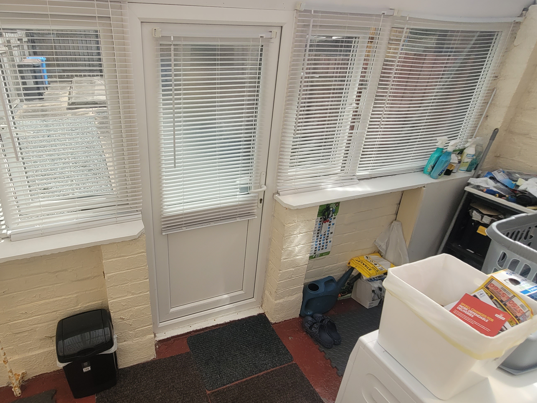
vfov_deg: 66.0
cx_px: 206
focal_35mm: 20
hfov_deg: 80.4
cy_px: 205
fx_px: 310
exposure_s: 1/816
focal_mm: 1.74
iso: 40
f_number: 2.2
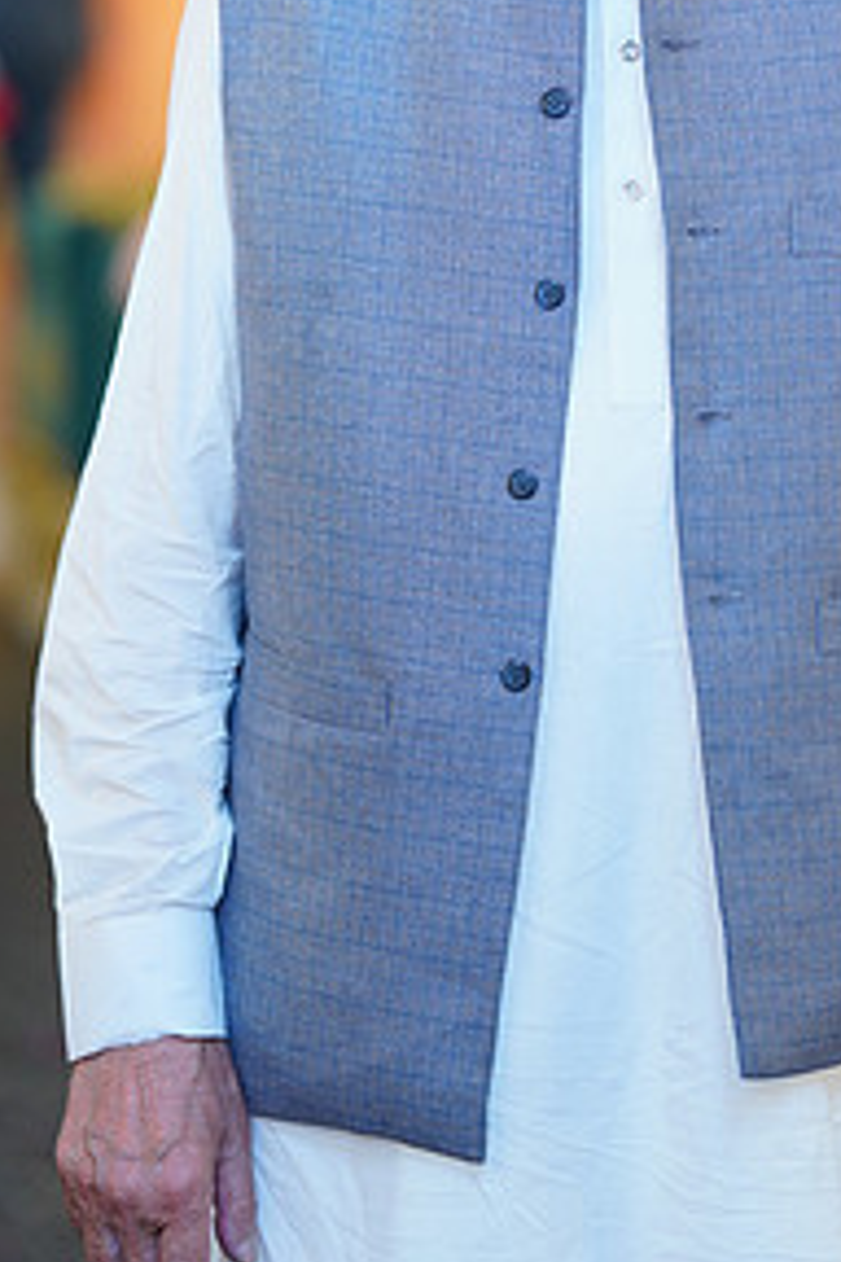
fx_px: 5992
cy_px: 44
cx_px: 624
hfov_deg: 8.0
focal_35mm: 171
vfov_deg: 11.9
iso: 250
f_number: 1.8
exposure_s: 1/160
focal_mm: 85
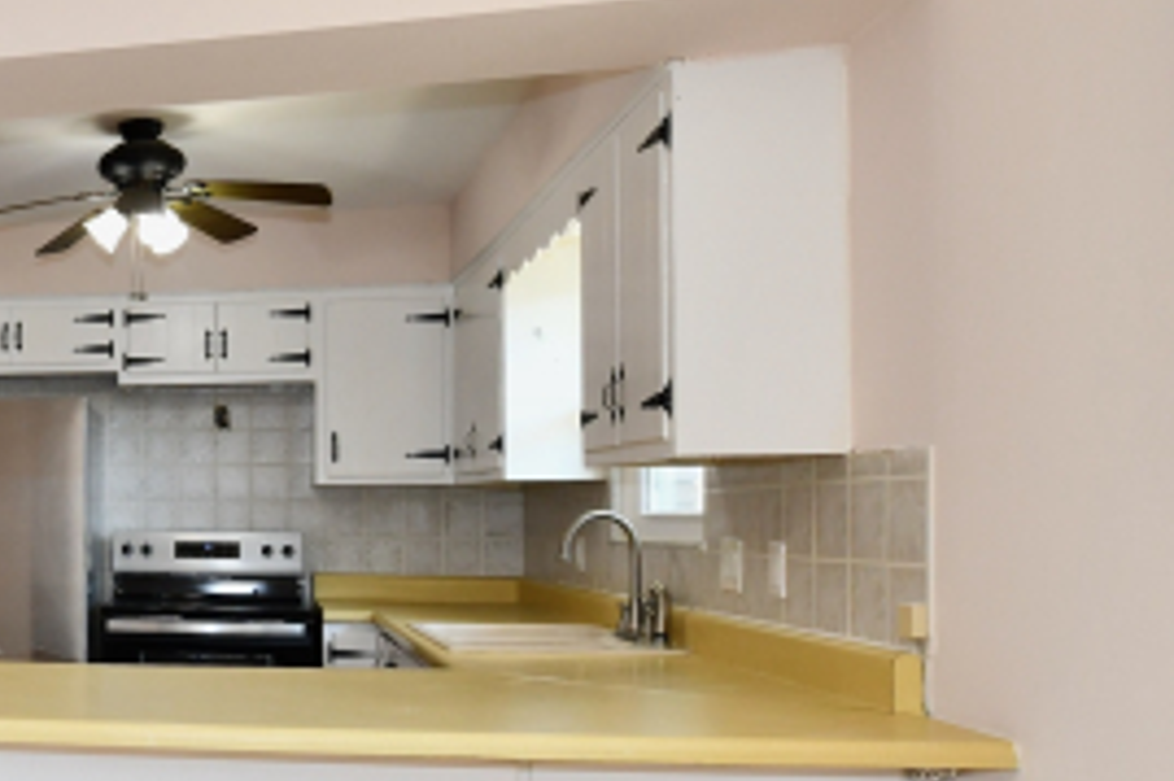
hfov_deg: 41.5
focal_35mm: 39
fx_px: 1271
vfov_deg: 33.8
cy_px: 541
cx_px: -57
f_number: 6.3
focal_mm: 14
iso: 640
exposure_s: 1/80
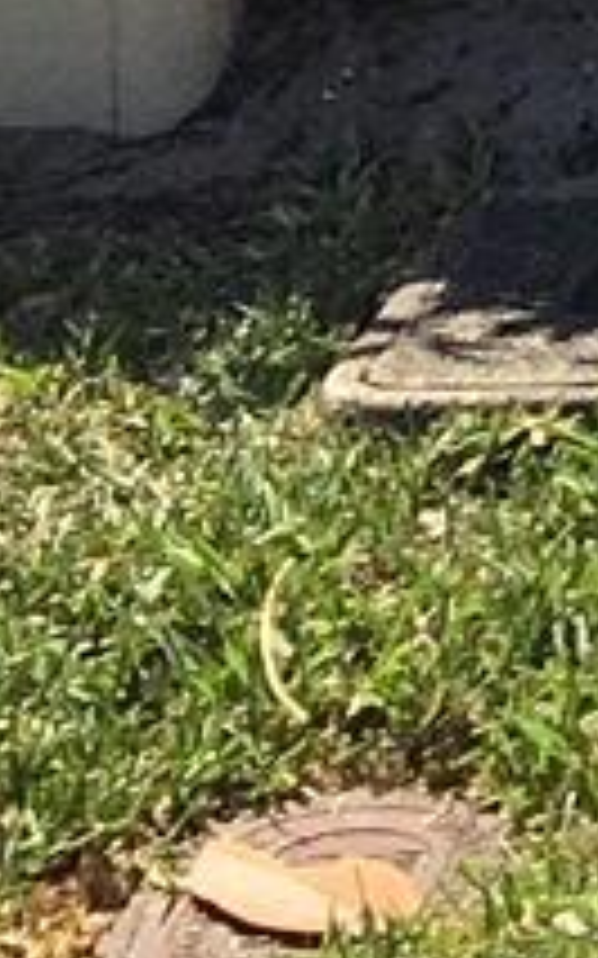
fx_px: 7593
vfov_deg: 6.4
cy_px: -2217
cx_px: 3628
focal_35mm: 291
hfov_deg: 3.8
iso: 25
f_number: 2.2
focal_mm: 4.15
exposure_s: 1/1202
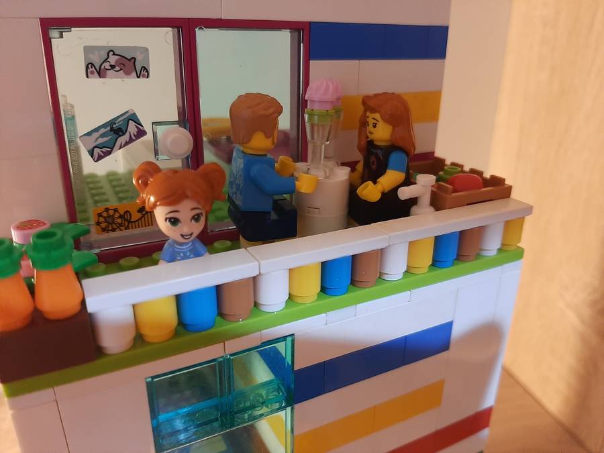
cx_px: 302
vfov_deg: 51.4
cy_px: 226
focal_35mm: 27
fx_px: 471
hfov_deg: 65.3
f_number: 1.7
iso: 320
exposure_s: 1/25
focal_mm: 3.93
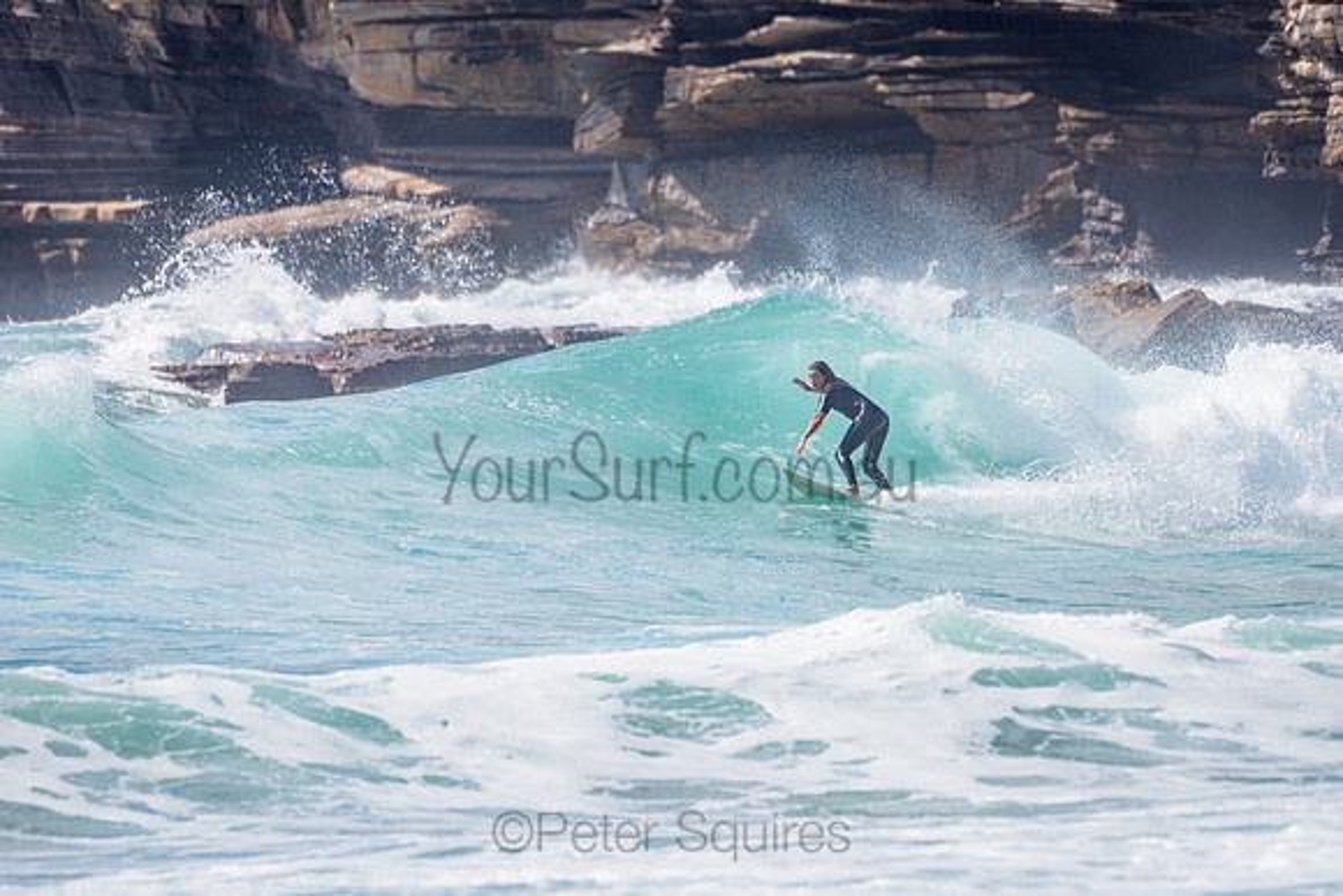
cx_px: 823
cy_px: 434
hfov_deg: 3.4
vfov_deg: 2.2
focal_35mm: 613
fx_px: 22877
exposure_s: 1/2000
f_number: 5.6
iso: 110
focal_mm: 500
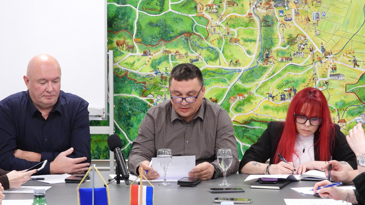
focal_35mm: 115
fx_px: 1113
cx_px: 183
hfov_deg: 18.6
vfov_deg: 10.5
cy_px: 123
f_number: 4
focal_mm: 18.9
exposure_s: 1/60
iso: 800
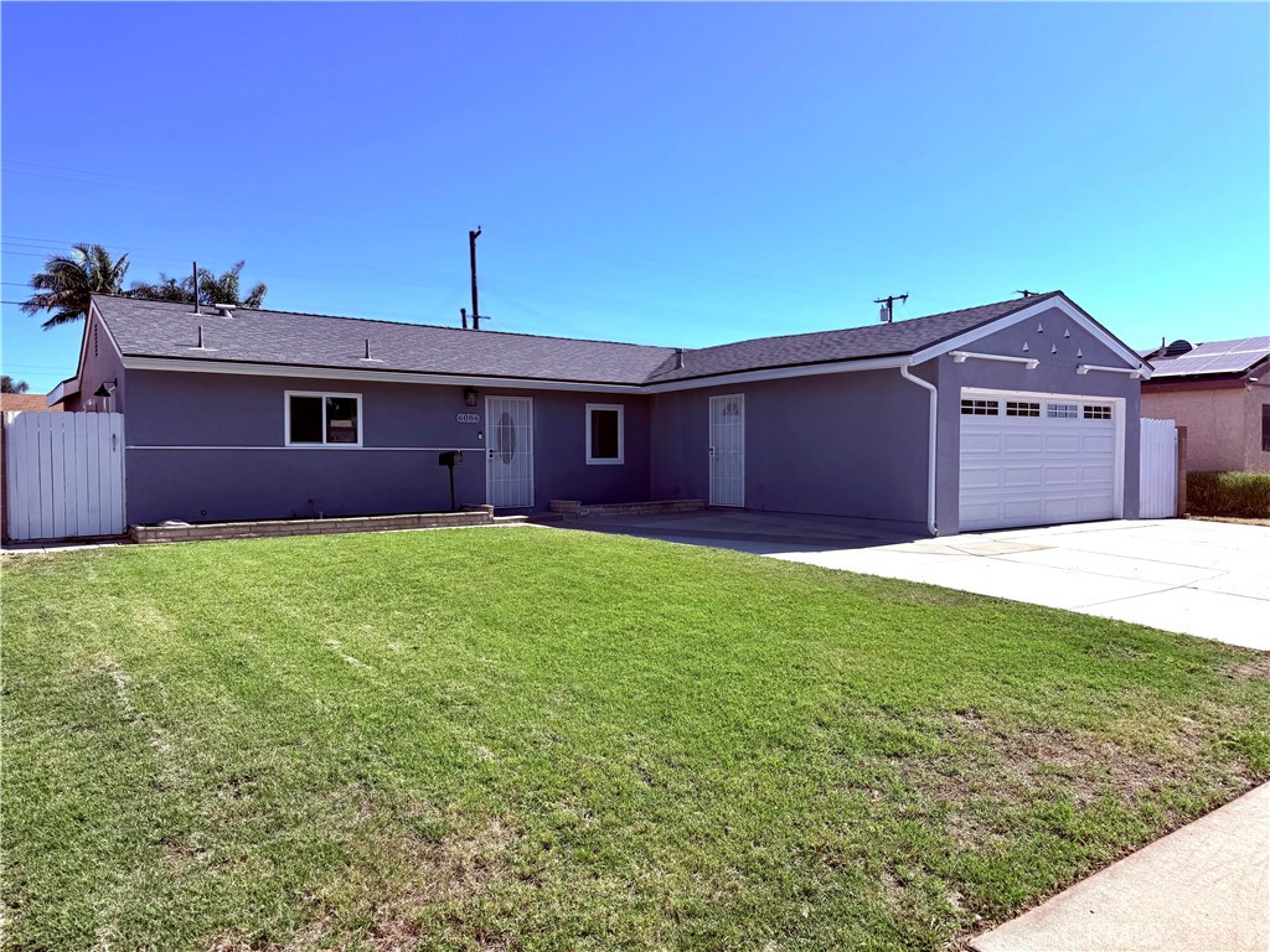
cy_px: 476
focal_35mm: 24
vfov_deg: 56.8
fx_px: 881
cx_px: 635
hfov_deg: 71.6
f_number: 1.78
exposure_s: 1/5319
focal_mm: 6.76
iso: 80
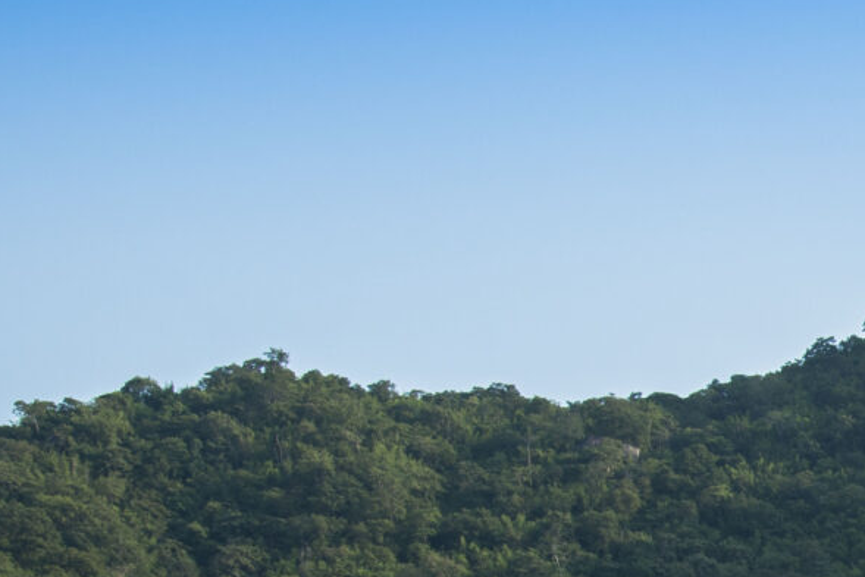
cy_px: 883
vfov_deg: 6.8
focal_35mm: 200
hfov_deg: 9.6
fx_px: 4806
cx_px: 1699
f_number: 8
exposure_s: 1/125
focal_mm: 46
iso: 100
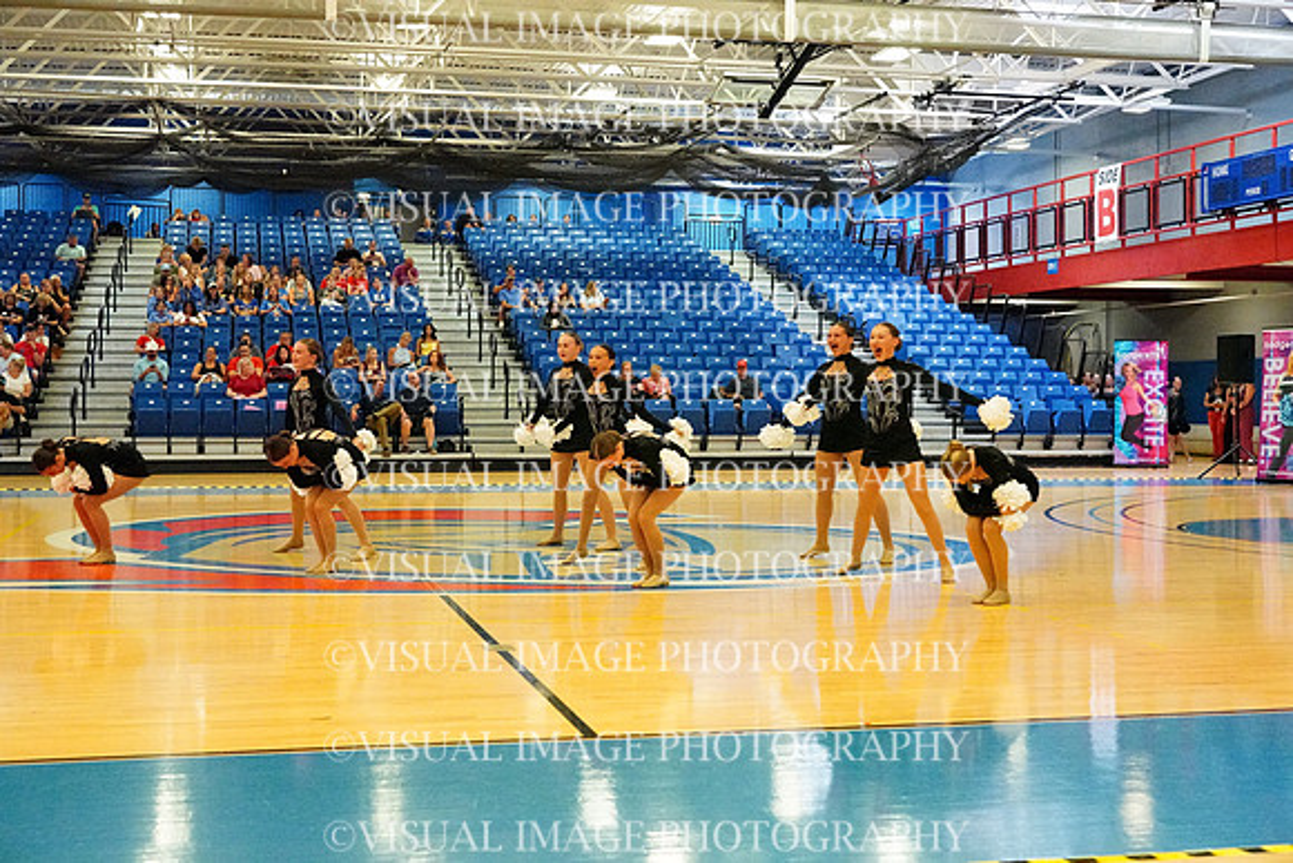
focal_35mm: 48
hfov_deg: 41.1
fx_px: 1724
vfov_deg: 28.1
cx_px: 646
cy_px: 432
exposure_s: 1/1000
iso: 25600
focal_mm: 48
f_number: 4
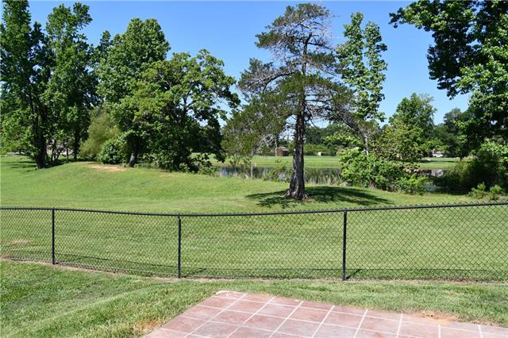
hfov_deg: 62.0
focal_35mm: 30
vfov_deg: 43.6
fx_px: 423
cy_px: 169
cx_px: 254
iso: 100
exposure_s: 1/250
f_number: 8
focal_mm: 20
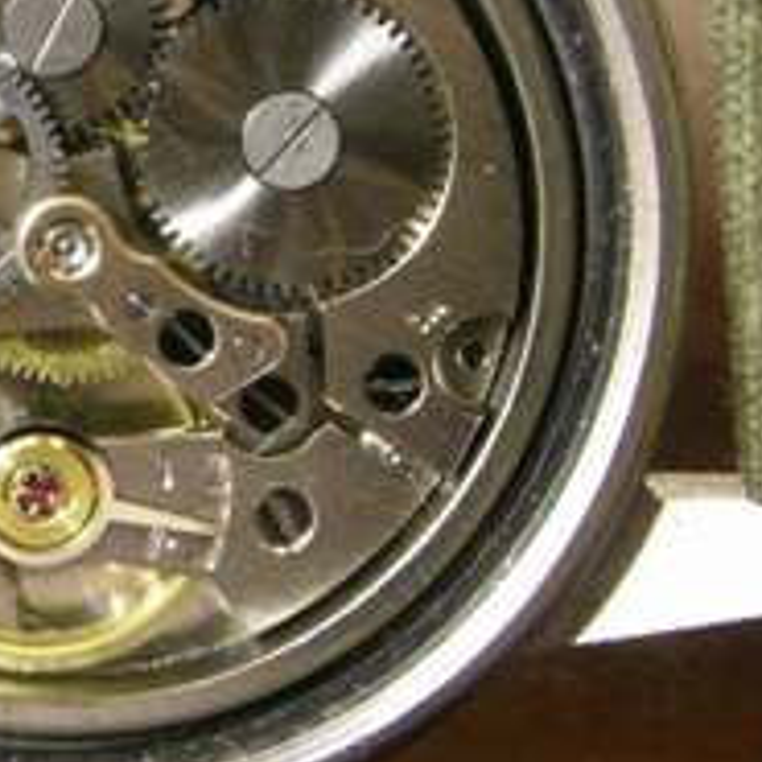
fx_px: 2241
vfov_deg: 19.2
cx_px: 16
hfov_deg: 18.8
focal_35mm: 90
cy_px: 218
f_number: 5.7
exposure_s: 1
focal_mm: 8.7
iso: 200
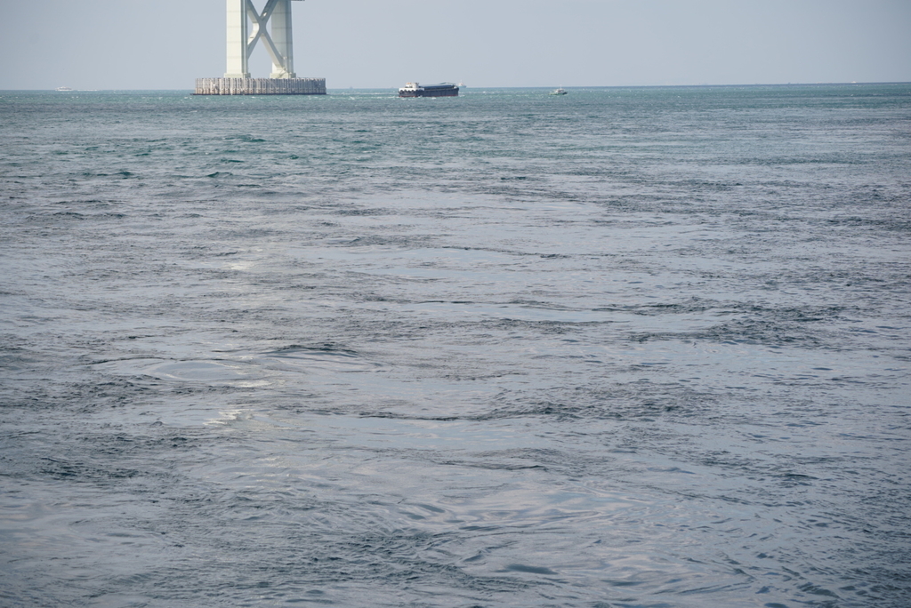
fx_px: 2532
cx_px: 456
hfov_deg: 20.4
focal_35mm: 100
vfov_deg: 13.7
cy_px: 304
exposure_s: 1/400
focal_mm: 100
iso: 100
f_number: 5.6
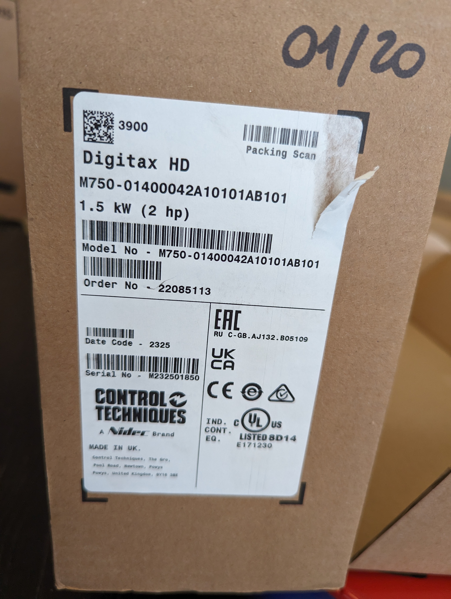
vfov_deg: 71.5
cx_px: 226
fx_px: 416
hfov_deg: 56.9
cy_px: 300
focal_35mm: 24
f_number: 1.85
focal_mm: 6.81
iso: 471
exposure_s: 1/207
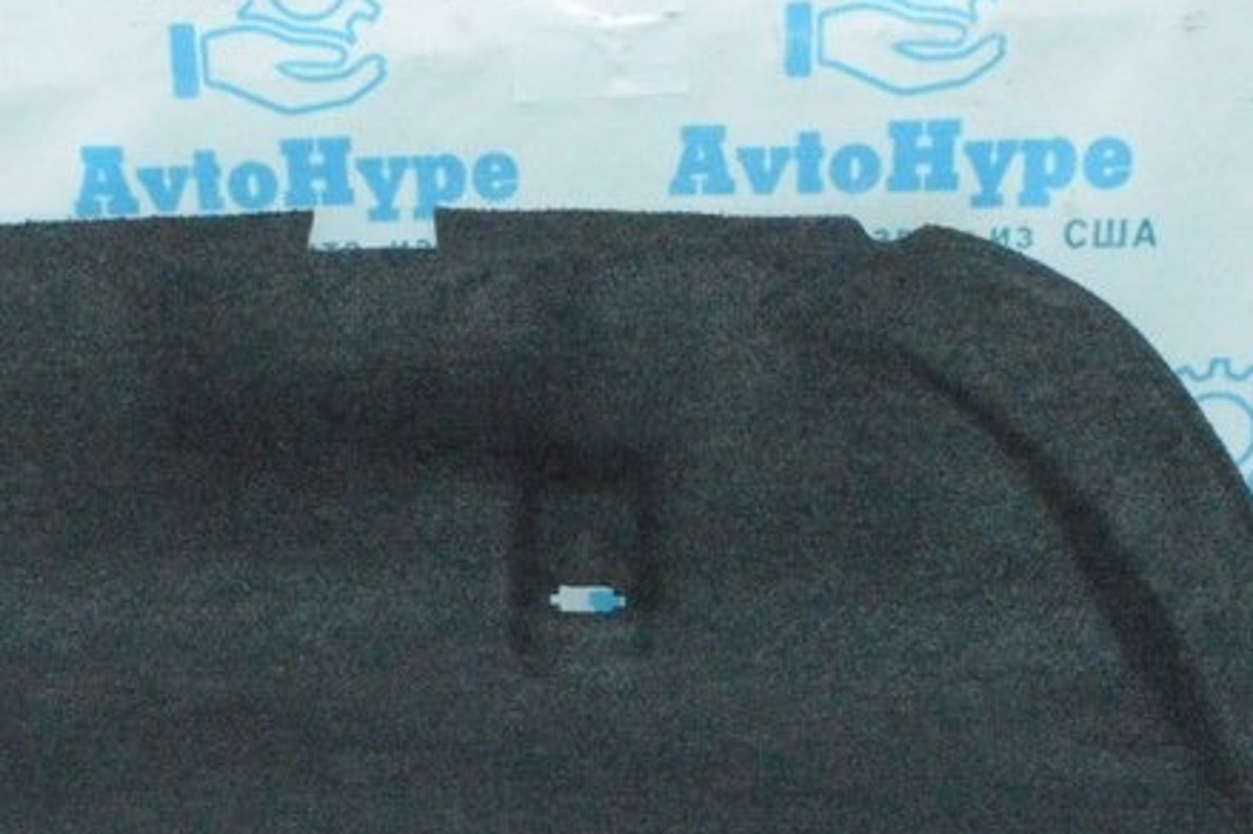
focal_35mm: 70
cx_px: 343
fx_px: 2434
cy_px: 616
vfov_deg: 19.3
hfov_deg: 28.5
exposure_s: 1/200
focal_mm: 20
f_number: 16
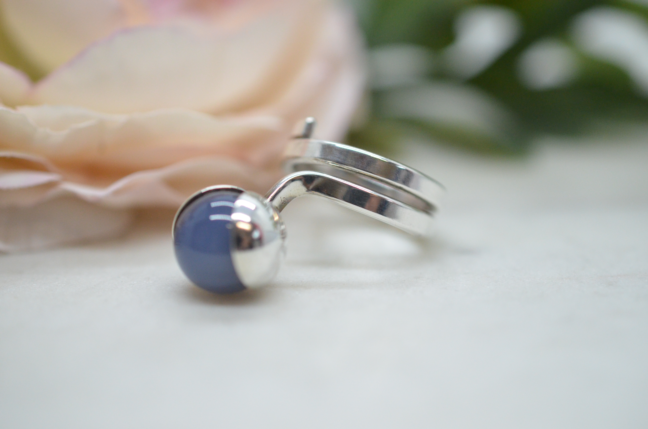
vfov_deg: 22.5
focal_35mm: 60
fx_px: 1078
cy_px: 214
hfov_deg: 33.5
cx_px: 324
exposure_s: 1/2500
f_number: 3.5
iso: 2500
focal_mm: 40
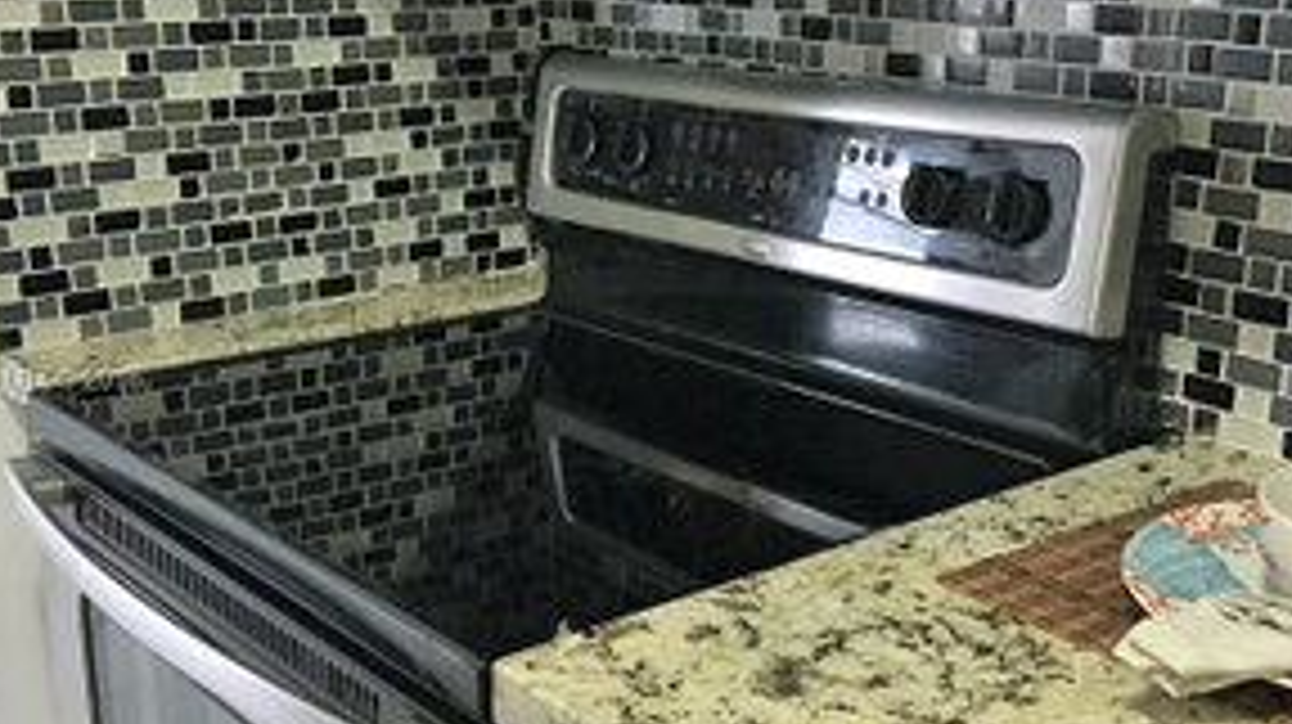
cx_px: 714
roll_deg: -0.4
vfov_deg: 25.4
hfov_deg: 43.7
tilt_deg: -12.5
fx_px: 1609
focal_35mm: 47
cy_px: 382
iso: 100
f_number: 2.2
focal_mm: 4.15
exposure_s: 1/10
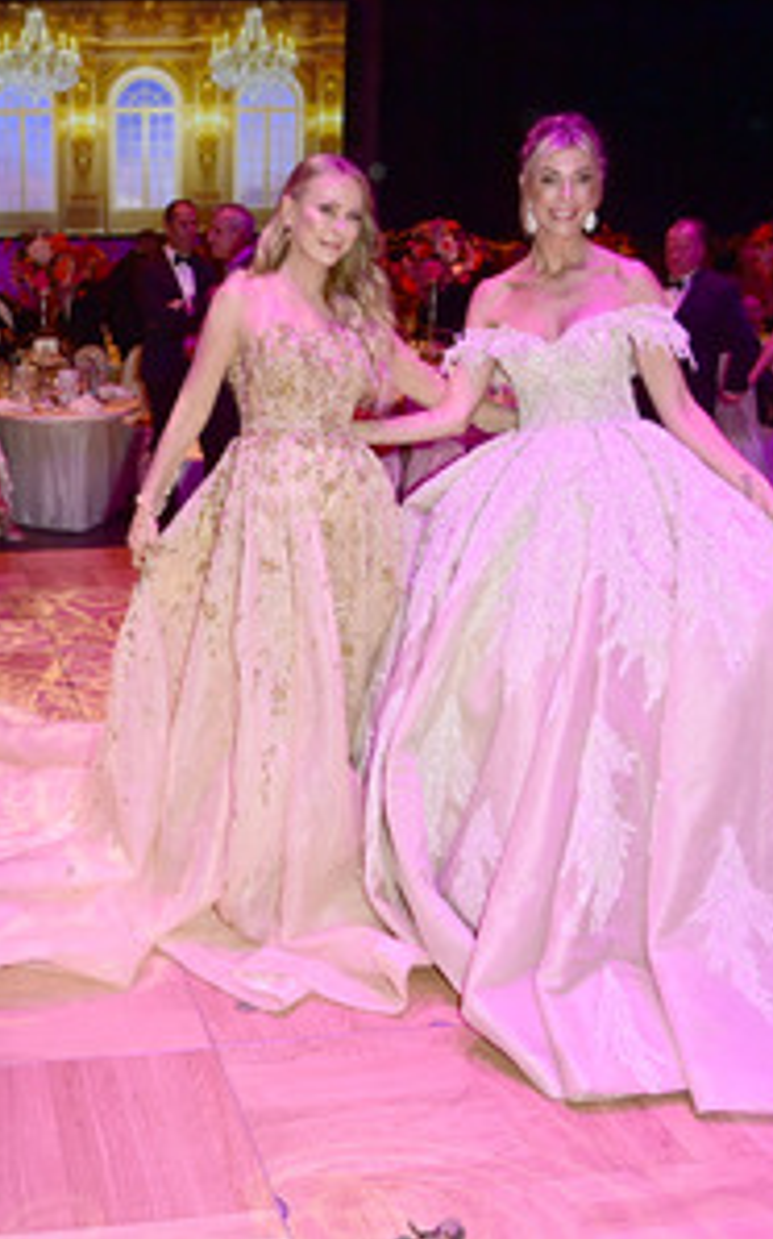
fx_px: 1248
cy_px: 620
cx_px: 35
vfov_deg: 52.8
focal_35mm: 37
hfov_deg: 32.2
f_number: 8
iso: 2500
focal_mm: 24
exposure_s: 1/60
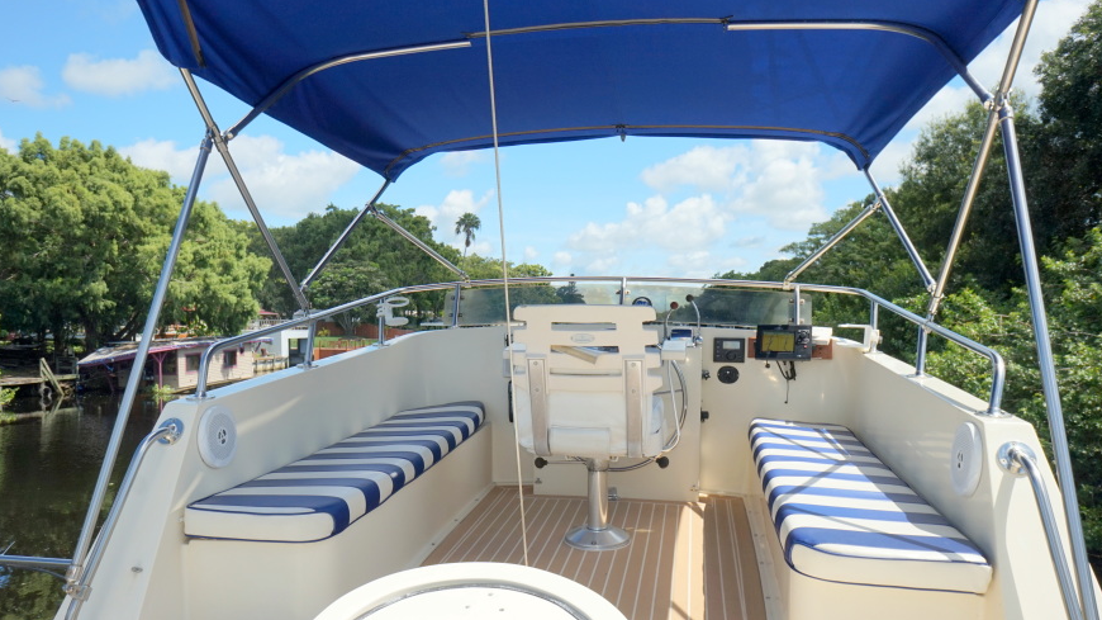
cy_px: 375
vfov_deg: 44.1
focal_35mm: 26
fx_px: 760
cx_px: 543
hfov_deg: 71.9
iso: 100
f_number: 8
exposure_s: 1/160
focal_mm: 16
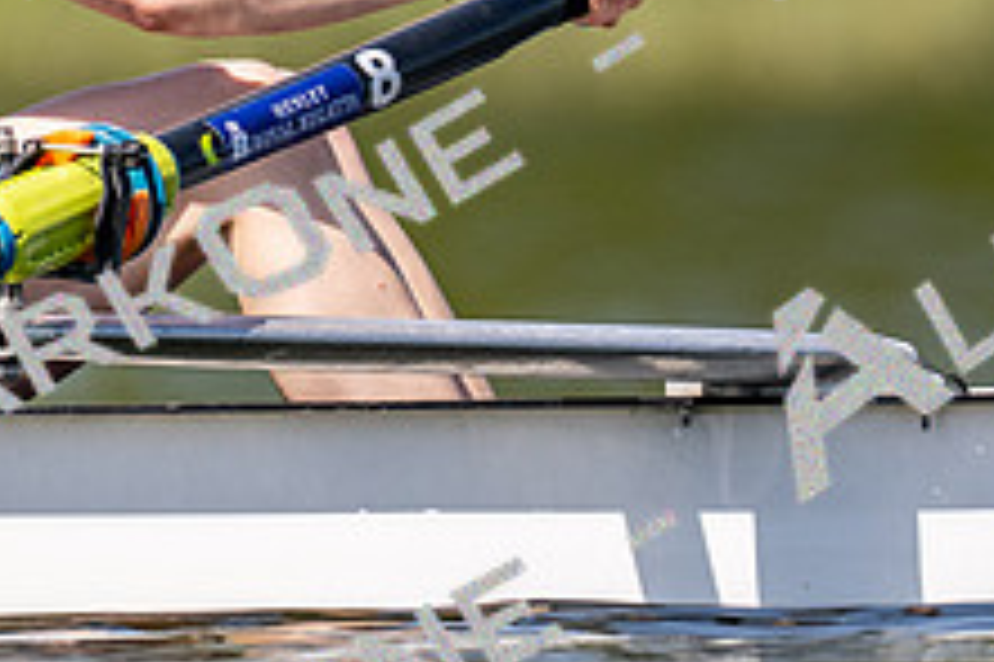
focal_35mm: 2366
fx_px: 65277
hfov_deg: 0.9
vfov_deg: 0.6
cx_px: 387
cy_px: 77
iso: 220
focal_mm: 600
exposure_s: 1/2500
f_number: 4
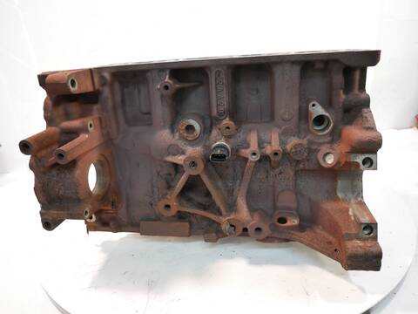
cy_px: 157
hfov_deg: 71.6
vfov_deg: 56.8
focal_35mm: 24
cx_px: 209
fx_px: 290
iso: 1600
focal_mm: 12
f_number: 3.5
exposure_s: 1/60
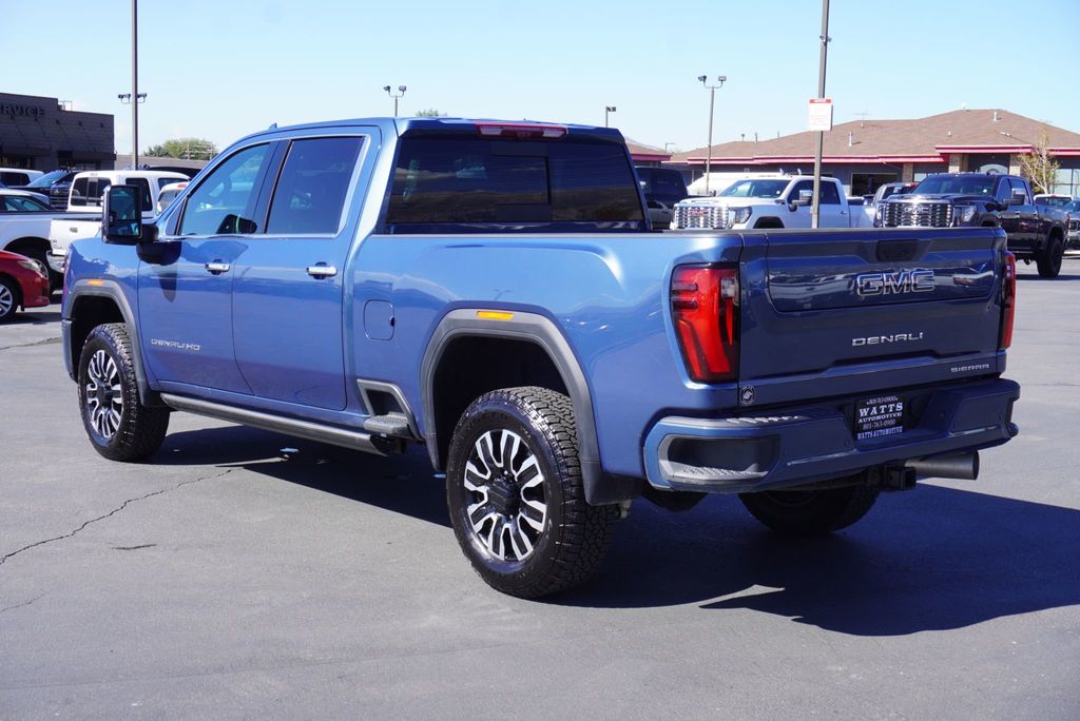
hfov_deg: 41.1
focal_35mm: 48
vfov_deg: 28.1
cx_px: 540
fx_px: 1441
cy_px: 360
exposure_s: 1/100
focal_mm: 32
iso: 100
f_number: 9
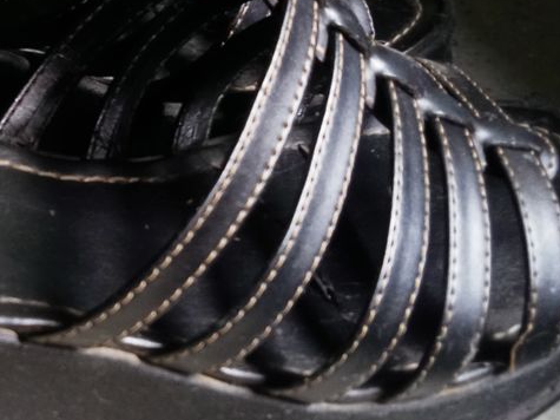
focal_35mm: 59
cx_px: 5
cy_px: 219
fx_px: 954
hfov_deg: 30.5
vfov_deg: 24.8
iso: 300
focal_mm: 3.46
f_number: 2.2
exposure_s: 1/33.3
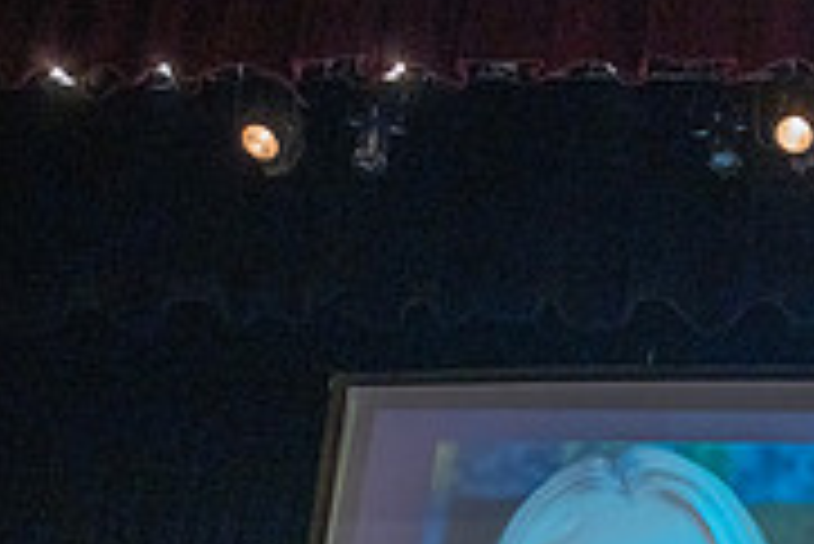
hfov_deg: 24.2
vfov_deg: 16.2
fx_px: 1742
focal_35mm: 77
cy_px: 820
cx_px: 935
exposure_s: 1/160
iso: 2500
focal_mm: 24
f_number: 2.8
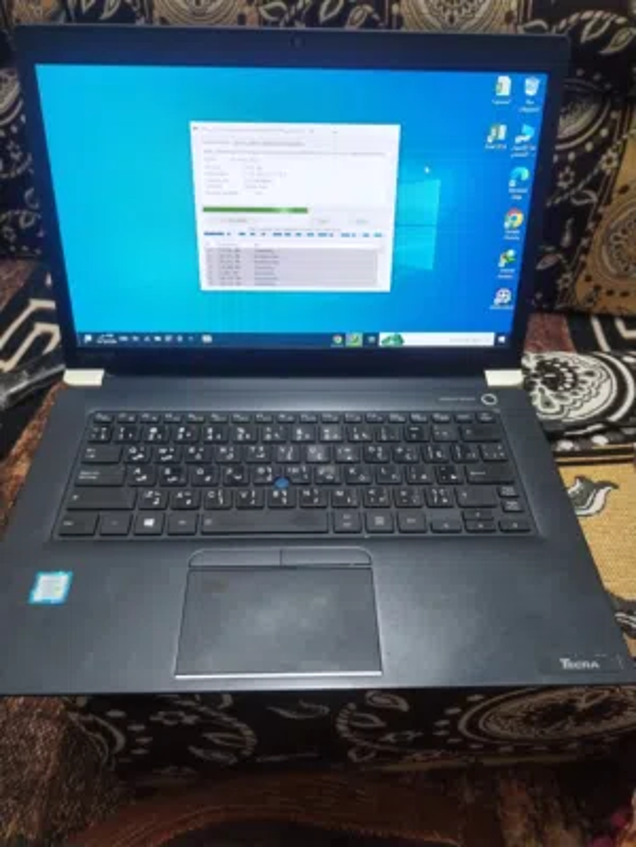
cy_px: 424
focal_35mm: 26
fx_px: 637
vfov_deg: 67.3
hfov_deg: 53.1
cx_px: 318
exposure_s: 1/50
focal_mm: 4.75
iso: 236
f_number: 1.8
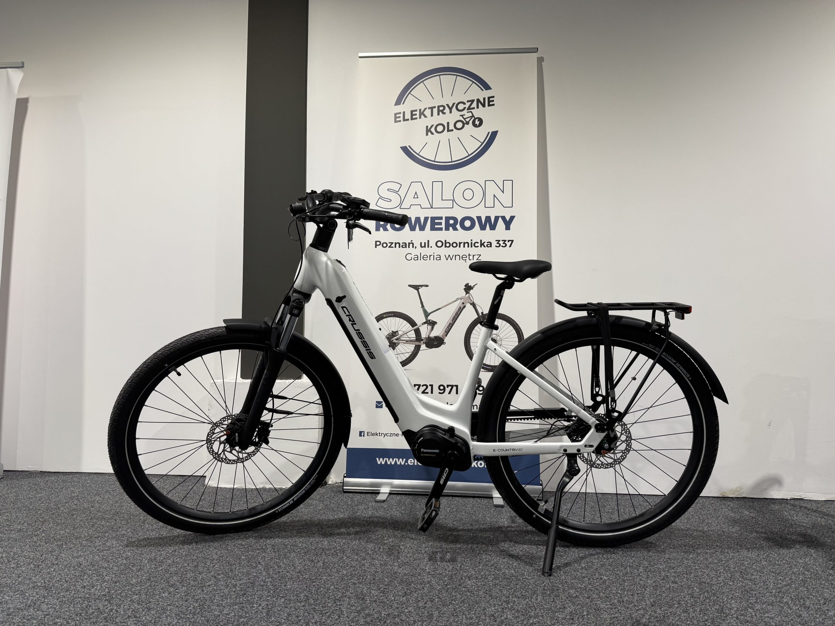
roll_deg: -0.2
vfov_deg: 56.8
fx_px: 579
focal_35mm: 24
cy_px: 313
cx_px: 418
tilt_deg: +3.8
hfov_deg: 71.6
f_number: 1.78
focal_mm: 6.76
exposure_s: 1/100
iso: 100
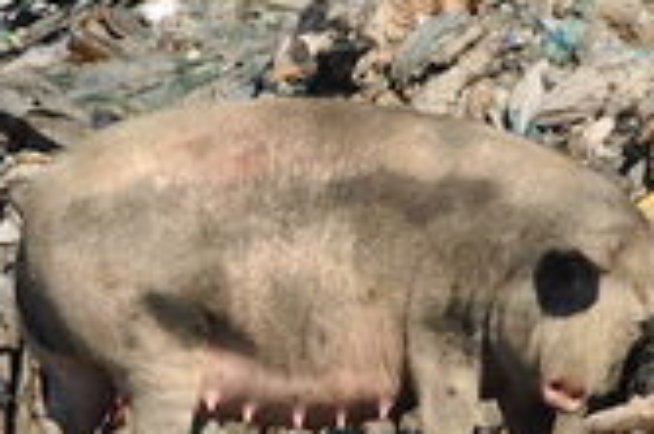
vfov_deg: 2.0
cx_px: 343
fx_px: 12307
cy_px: 270
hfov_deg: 3.0
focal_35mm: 678
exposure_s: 1/1600
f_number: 10
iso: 800
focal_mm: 105
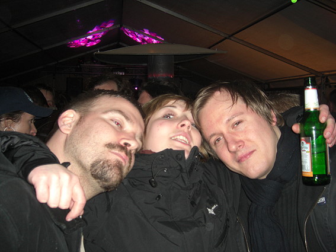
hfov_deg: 49.0
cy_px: 126
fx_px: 369
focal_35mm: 38
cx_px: 168
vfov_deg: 37.7
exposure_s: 1/60
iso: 200
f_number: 2.8
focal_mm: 7.9
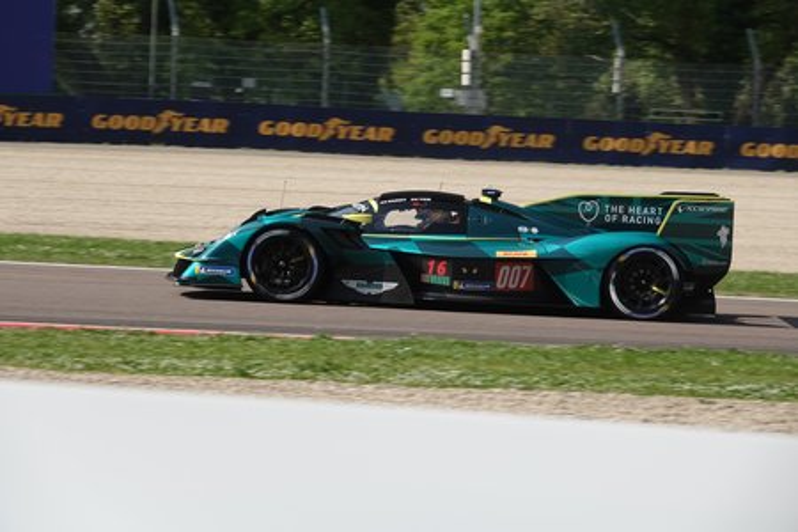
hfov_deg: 13.8
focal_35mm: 149
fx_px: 3303
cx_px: 399
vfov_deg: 9.2
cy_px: 266
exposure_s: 1/800
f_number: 4.5
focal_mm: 54.57
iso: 125
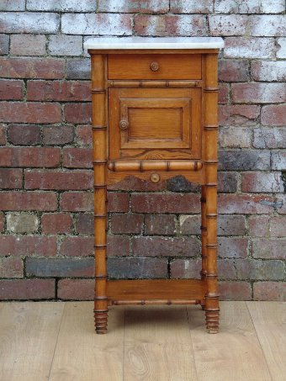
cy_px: 190
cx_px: 143
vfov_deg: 14.8
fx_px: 1464
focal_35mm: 133
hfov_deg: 11.2
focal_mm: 23.9
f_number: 4
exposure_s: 1/125
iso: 80
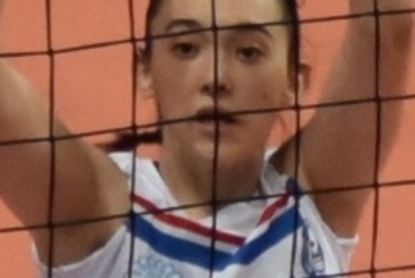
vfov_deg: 1.8
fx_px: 8840
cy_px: 109
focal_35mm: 766
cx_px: -1017
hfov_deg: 2.6
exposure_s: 1/500
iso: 1250
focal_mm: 70
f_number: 2.8
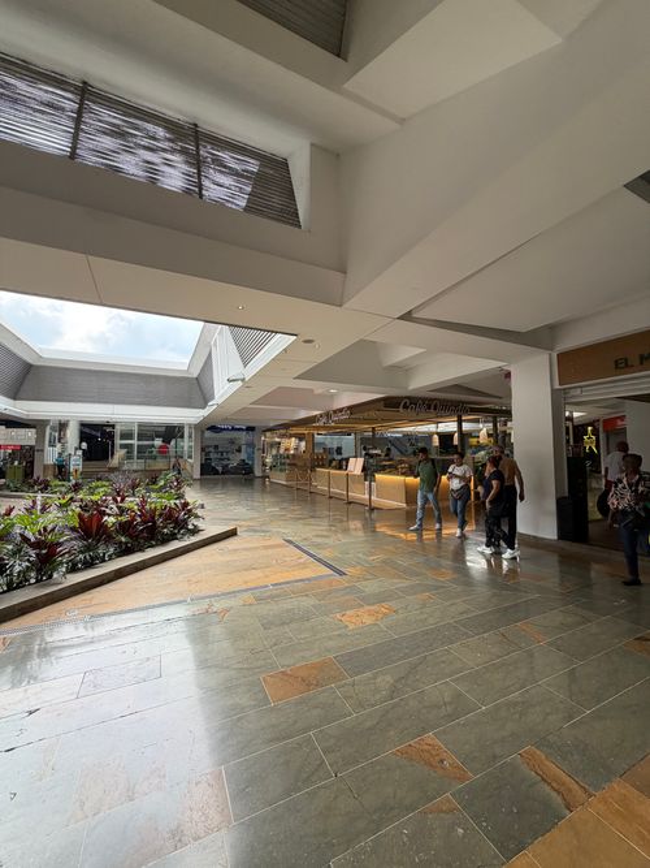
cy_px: 434
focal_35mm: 14
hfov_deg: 85.7
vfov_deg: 102.1
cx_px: 325
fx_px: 351
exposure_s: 1/225
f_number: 2.2
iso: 50
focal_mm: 2.22
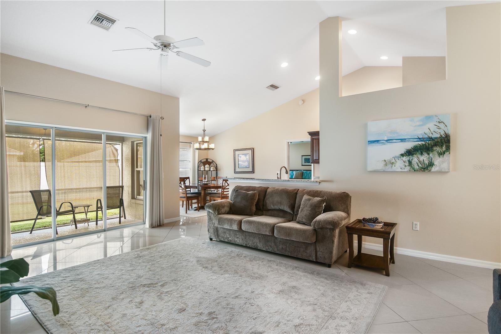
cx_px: 250
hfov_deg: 90.0
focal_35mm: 18
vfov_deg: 67.4
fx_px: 250
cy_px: 167
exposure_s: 1/30
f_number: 6.3
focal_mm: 12
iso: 250
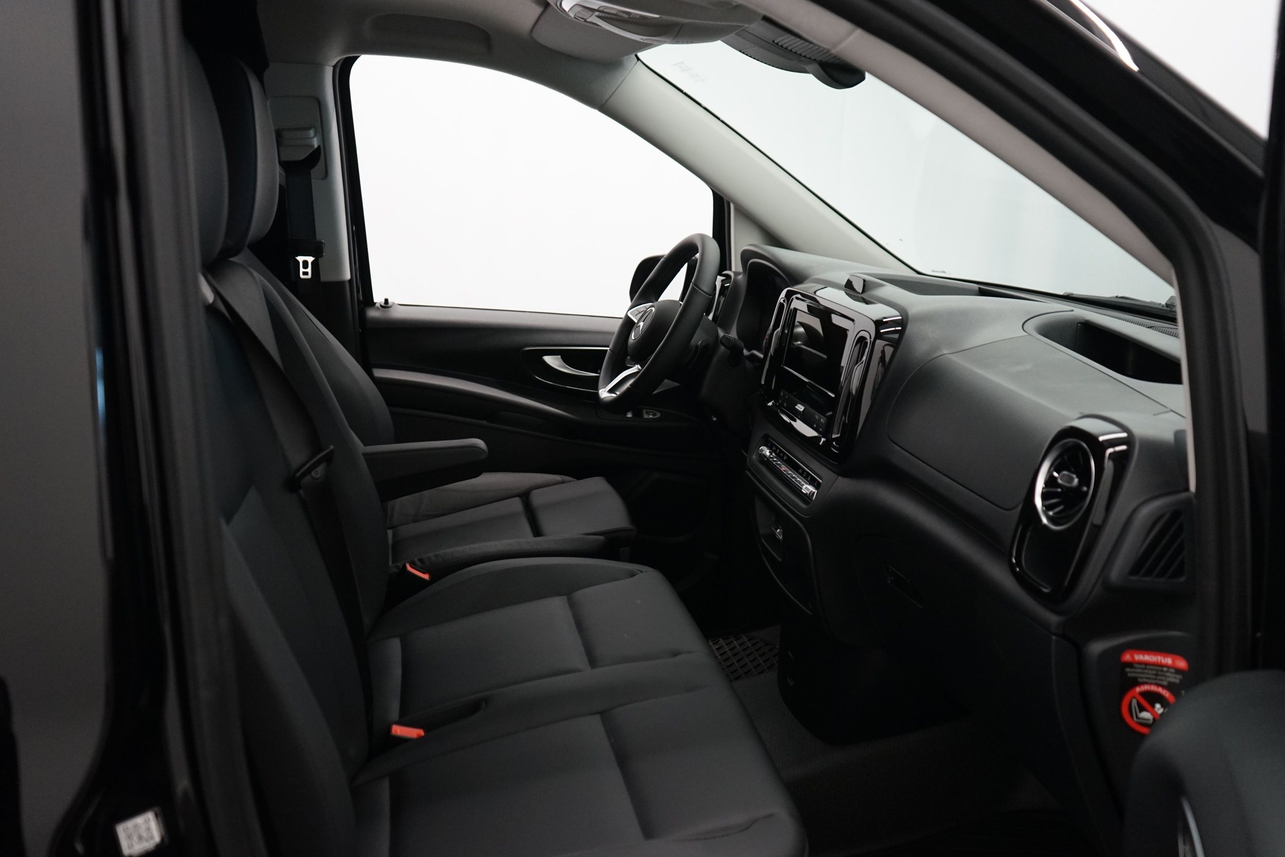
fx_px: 1071
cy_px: 428
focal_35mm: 30
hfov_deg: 61.9
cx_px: 642
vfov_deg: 43.6
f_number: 3.5
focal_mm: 30
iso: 2000
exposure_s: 1/160
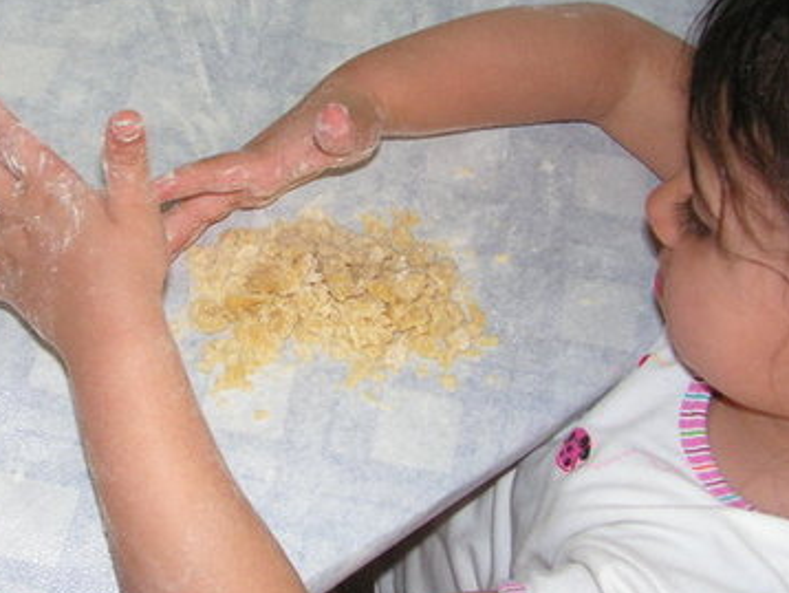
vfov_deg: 27.0
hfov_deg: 34.8
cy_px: 237
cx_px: 208
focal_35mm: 54
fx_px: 1232
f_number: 3.2
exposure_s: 1/40
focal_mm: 6
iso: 200
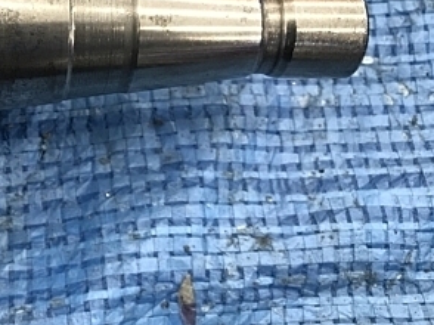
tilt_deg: -69.0
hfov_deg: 29.3
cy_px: 50
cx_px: -15
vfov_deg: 23.5
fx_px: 764
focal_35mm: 61
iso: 40
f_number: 1.8
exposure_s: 1/24
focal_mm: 3.99
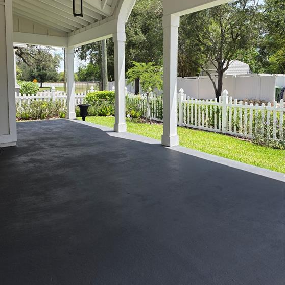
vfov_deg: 56.2
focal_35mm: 28
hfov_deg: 57.3
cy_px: 98
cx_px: 138
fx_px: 261
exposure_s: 1/1941
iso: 80
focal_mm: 6.3
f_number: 1.7
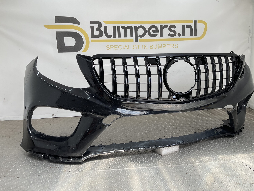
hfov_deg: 61.7
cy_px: 96
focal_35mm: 29
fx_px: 213
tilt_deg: -10.9
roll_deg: -0.4
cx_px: 127
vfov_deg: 48.2
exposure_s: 1/331
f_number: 1.8
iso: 16
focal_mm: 3
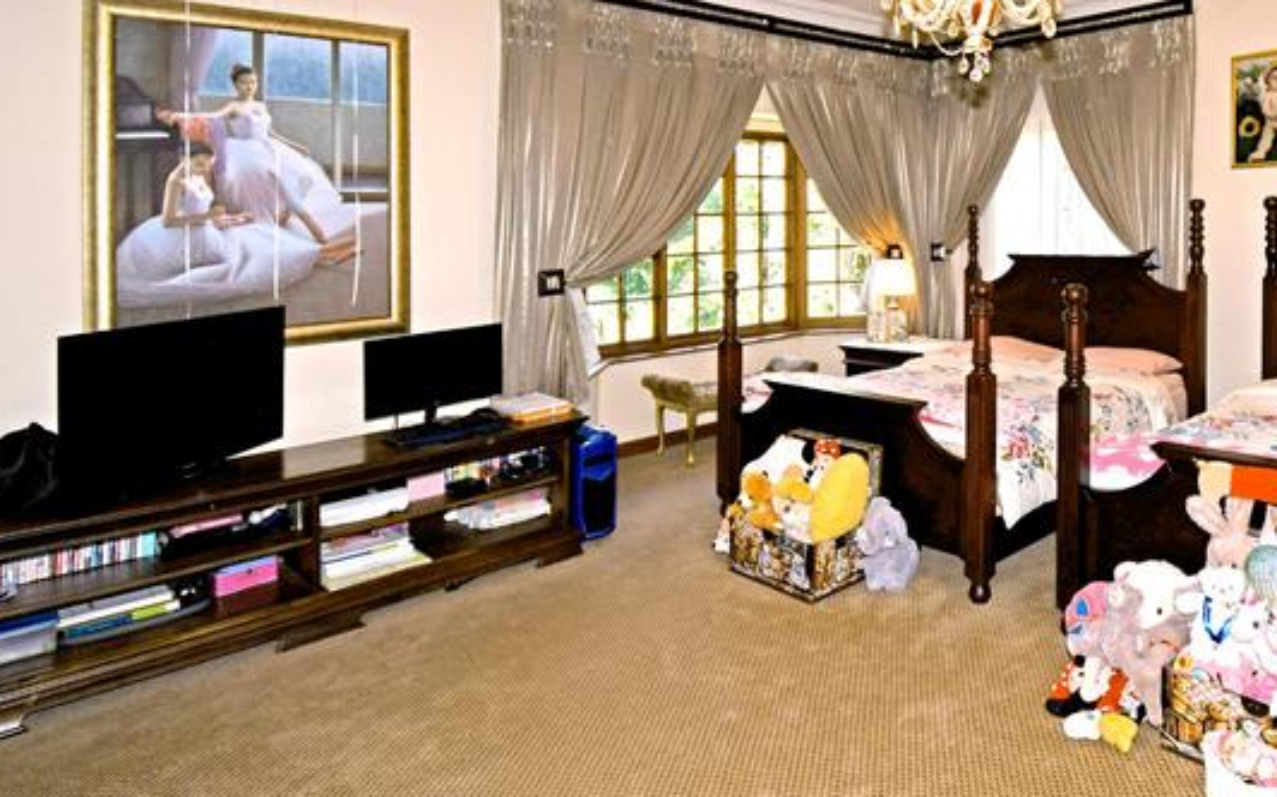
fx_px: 800
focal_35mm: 23
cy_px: 294
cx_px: 924
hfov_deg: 72.9
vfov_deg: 52.3
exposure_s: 1/60
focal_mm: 10
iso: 160
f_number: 4.5
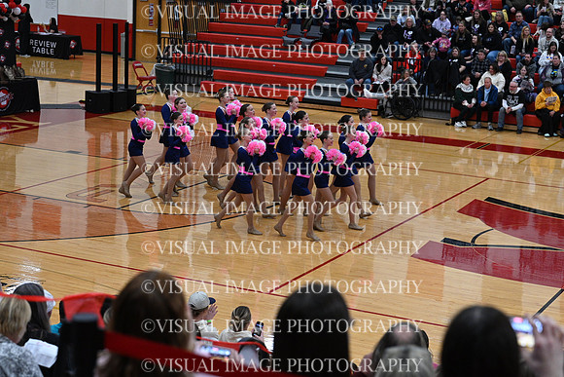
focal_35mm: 77
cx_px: 282
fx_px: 1207
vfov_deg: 17.7
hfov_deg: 26.3
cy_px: 188
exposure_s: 1/400
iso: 4000
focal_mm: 77
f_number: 4
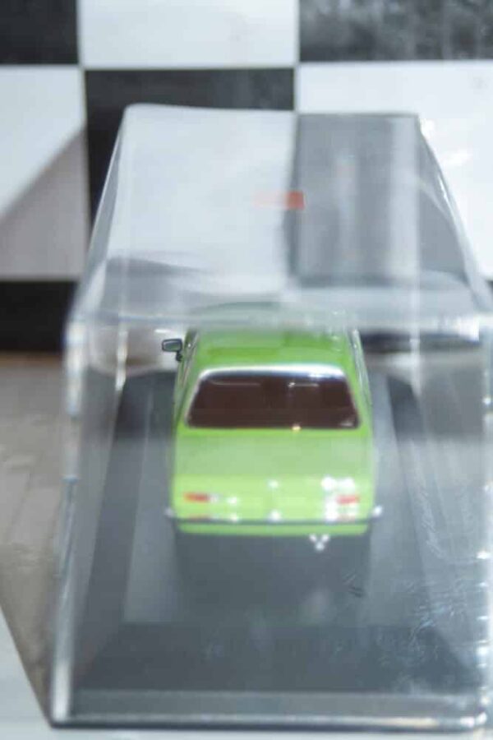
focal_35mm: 105
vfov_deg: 19.5
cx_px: 246
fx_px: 2157
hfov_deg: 13.0
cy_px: 370
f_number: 5.6
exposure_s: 1/80
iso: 400
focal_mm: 70
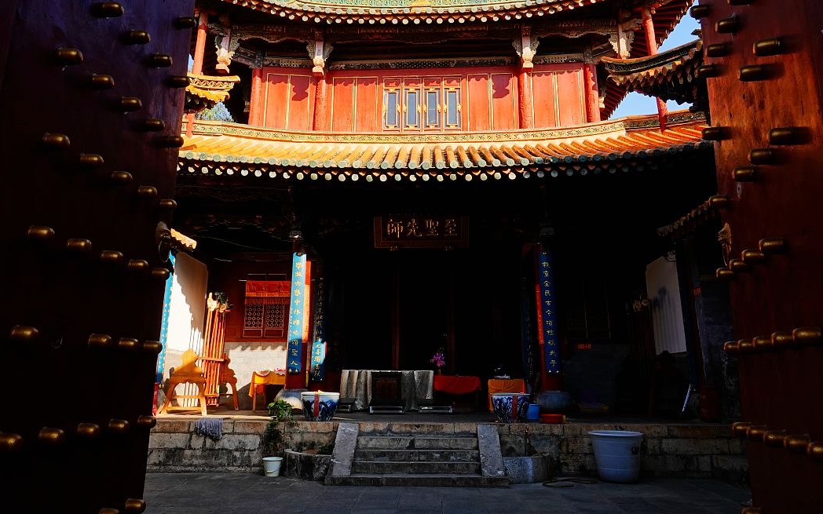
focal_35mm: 28
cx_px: 401
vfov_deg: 44.3
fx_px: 628
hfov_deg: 66.5
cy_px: 201
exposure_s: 1/80
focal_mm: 8.8
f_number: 8
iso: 100
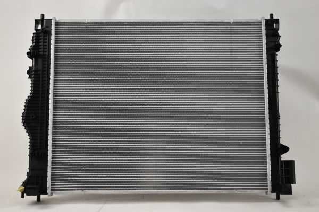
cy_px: 106
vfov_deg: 25.8
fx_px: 465
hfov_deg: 37.9
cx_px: 160
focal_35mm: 52
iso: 400
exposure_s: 1/100
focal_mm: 35
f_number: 5
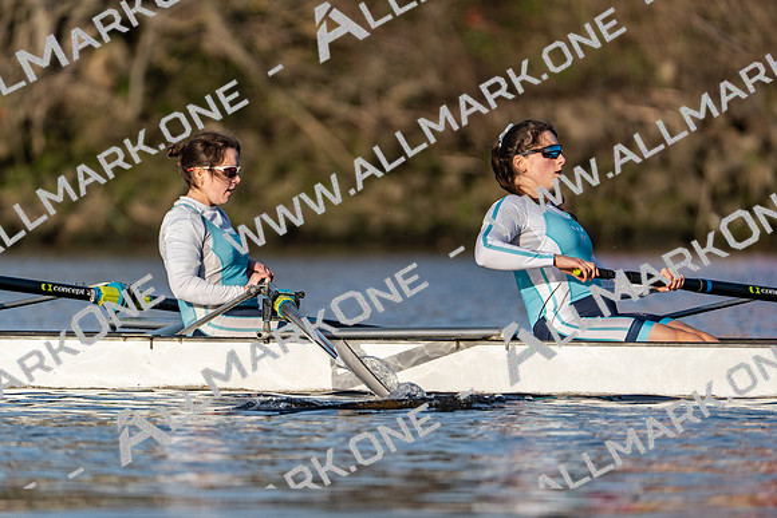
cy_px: 259
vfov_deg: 2.3
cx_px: 388
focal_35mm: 600
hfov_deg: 3.4
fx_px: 12952
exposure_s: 1/2000
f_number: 6.3
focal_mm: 600
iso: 320
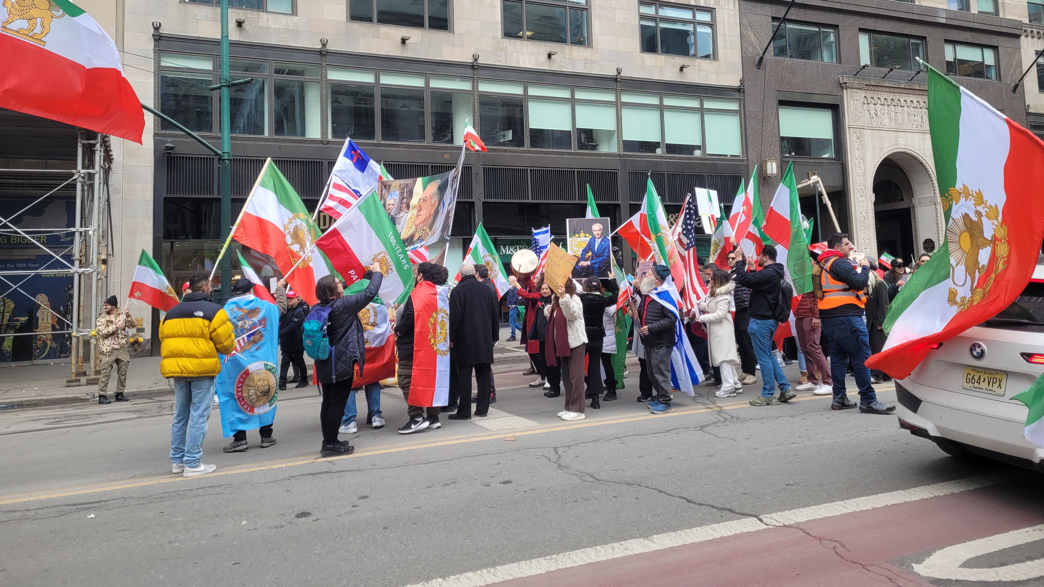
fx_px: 803
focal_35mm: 29
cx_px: 524
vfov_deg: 39.8
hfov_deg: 66.1
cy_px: 208
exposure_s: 1/582
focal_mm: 5.4
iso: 40
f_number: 1.8
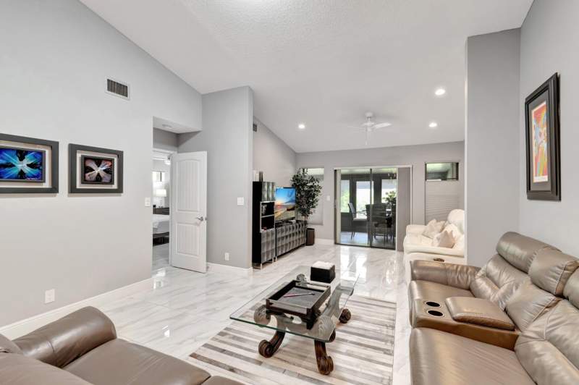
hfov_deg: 100.4
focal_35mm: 15
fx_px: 241
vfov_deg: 77.2
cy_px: 192
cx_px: 290
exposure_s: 1/13
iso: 1000
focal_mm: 10
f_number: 8
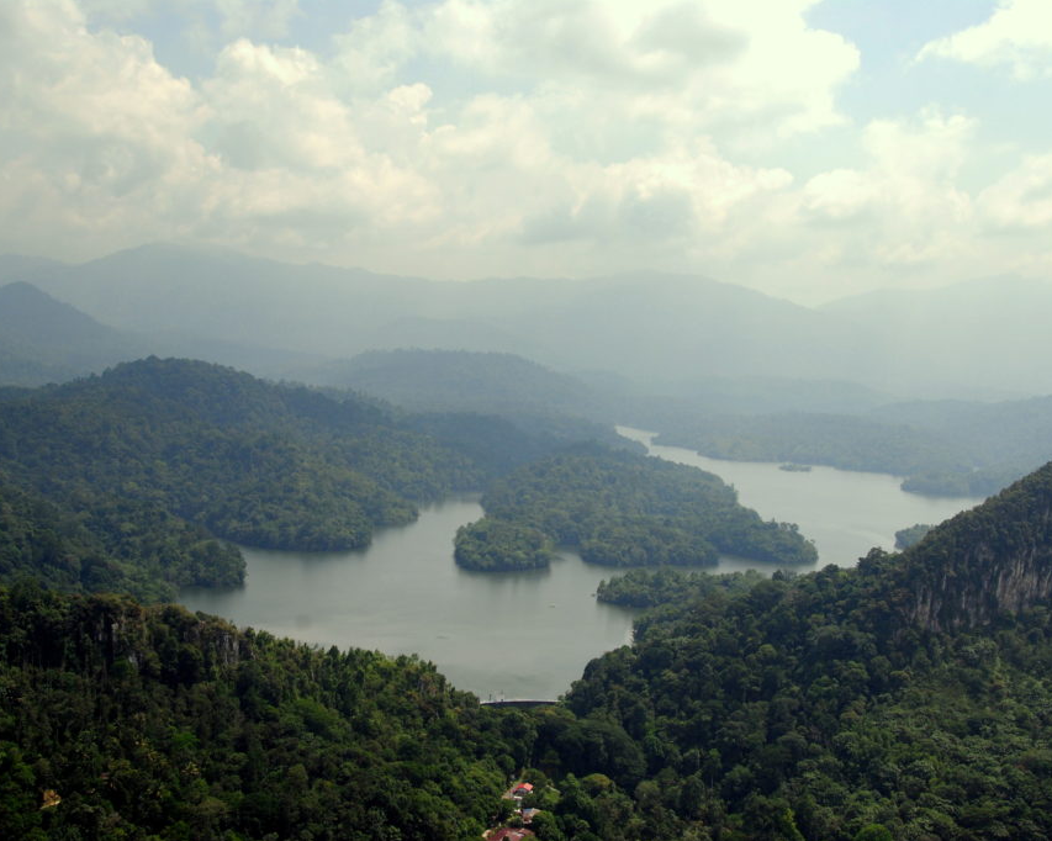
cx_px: 516
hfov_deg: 42.0
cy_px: 421
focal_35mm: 44
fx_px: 1370
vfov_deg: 34.1
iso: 200
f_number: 8
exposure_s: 1/640
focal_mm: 26
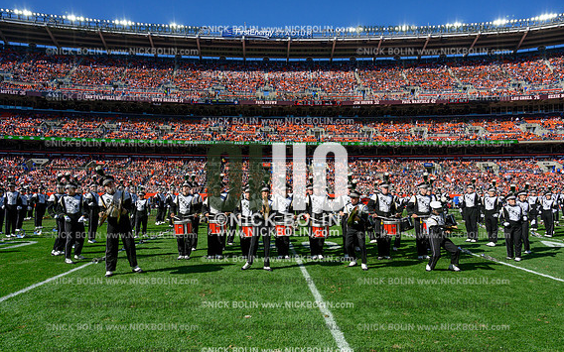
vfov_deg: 49.2
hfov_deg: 72.5
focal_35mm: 25
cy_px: 190
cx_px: 277
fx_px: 384
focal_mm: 24
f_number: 8
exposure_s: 1/4000
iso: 1000
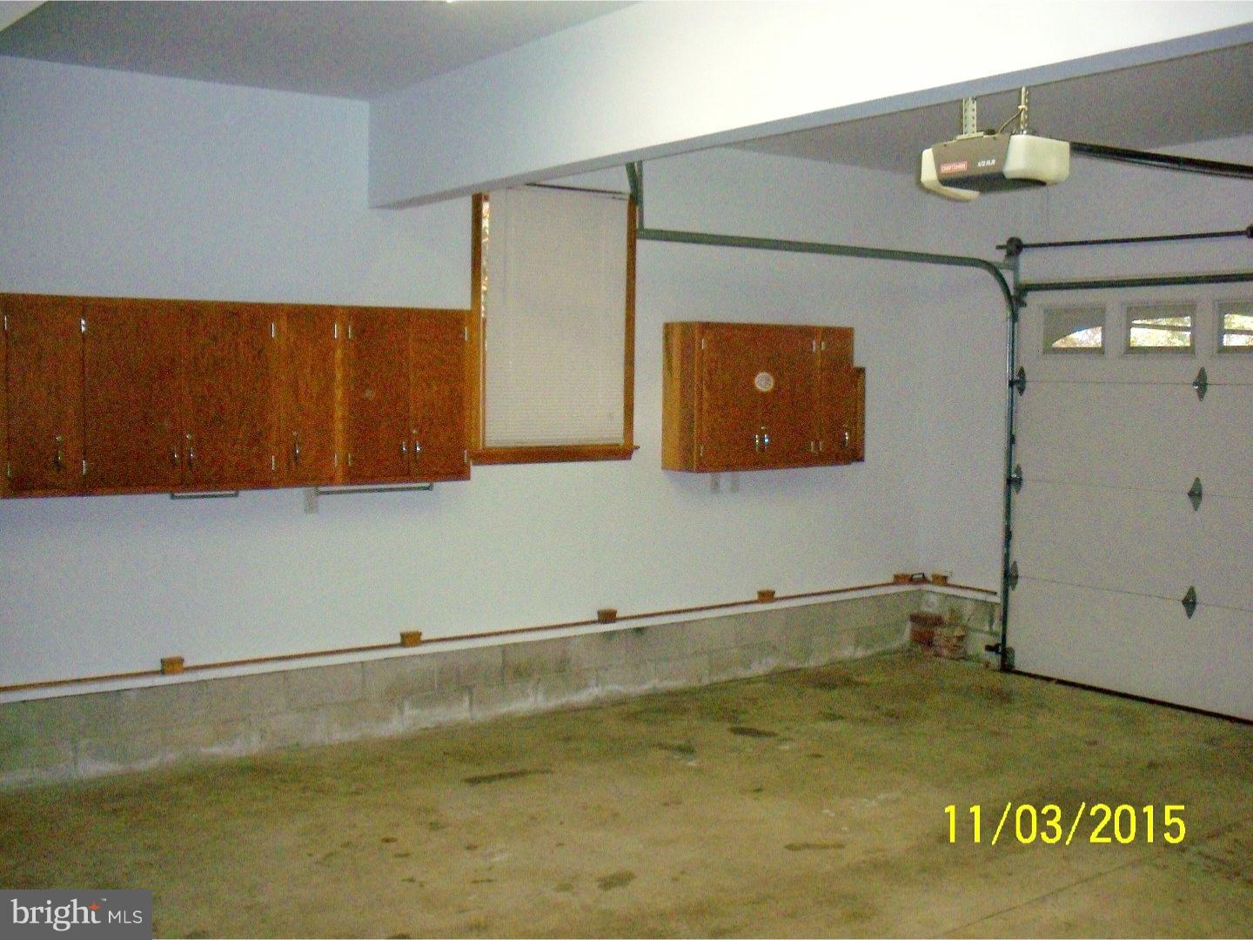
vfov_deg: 37.7
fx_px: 1375
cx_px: 626
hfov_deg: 49.0
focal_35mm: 38
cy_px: 470
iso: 200
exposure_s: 1/250
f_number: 3.5
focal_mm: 6.3
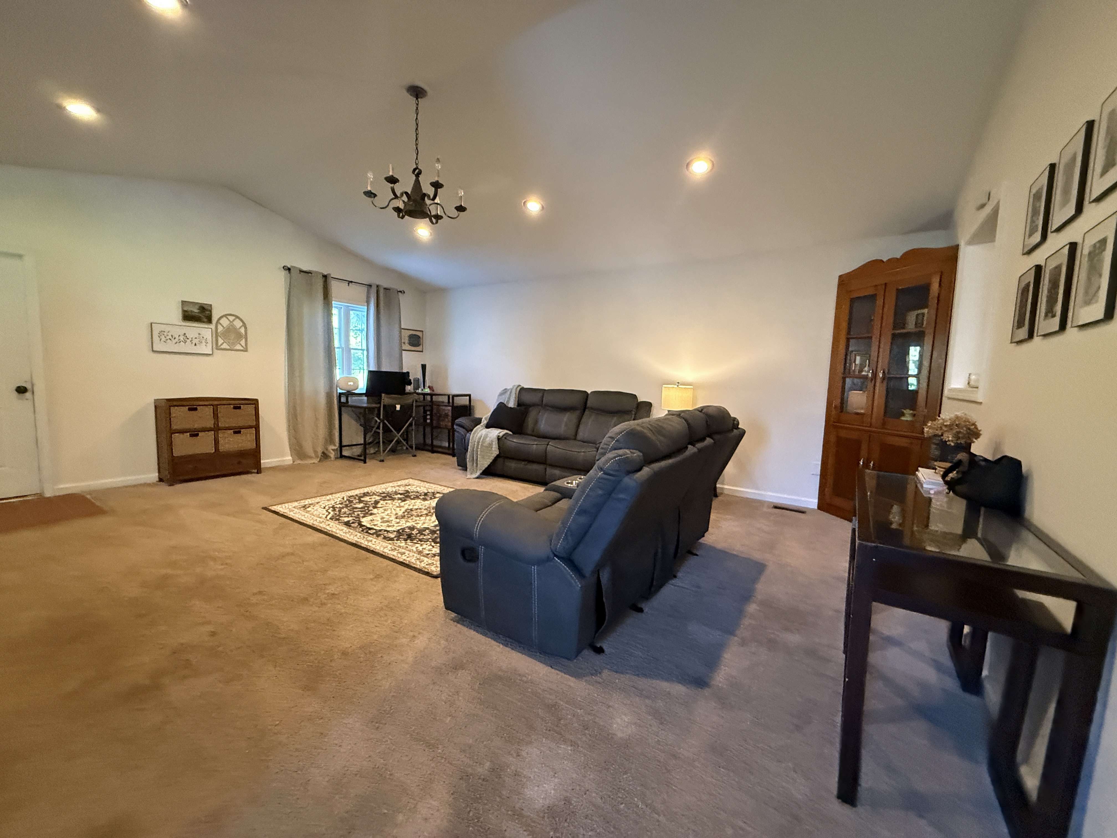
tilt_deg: -5.2
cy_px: 419
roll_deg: -1.9
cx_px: 558
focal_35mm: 14
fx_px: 452
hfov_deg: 102.1
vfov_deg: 85.7
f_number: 2.2
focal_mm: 2.22
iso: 1000
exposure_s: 1/60
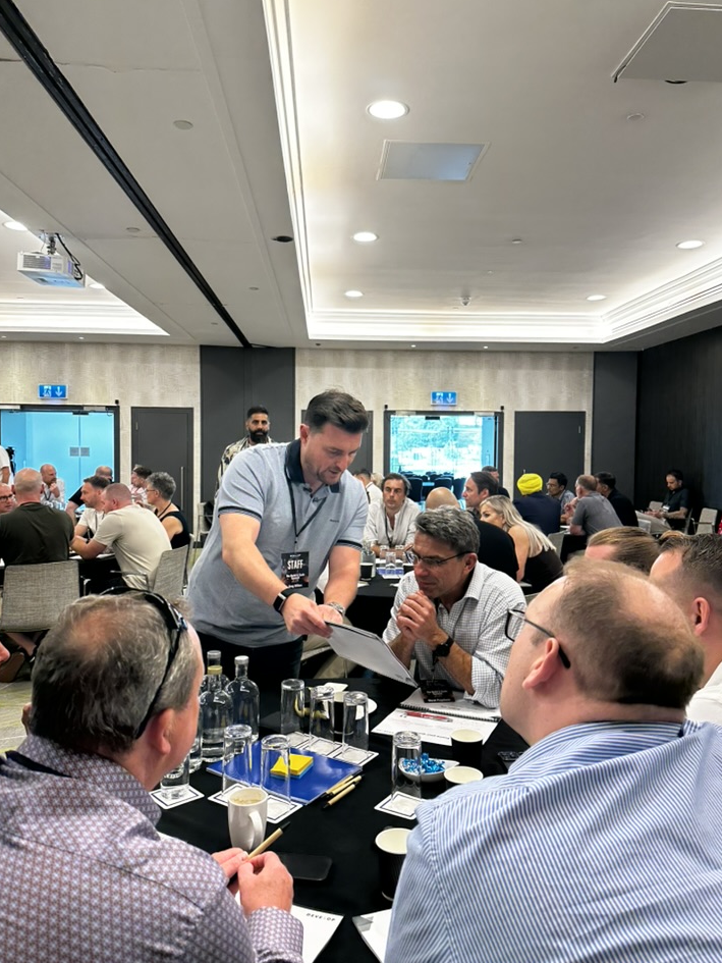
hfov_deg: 53.1
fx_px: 723
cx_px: 366
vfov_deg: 67.3
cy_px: 482
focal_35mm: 26
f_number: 1.78
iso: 125
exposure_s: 1/50
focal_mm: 6.86
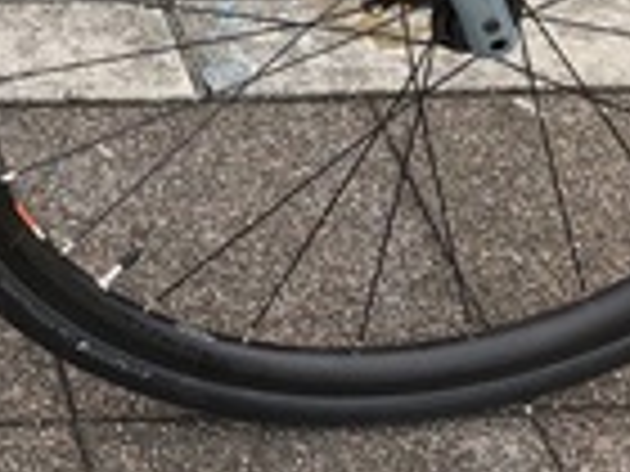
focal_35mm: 120
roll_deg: -1.3
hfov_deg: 15.0
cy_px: -481
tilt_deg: -24.8
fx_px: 2184
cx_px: -378
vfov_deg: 11.2
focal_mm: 3.99
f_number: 1.8
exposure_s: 1/154
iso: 20
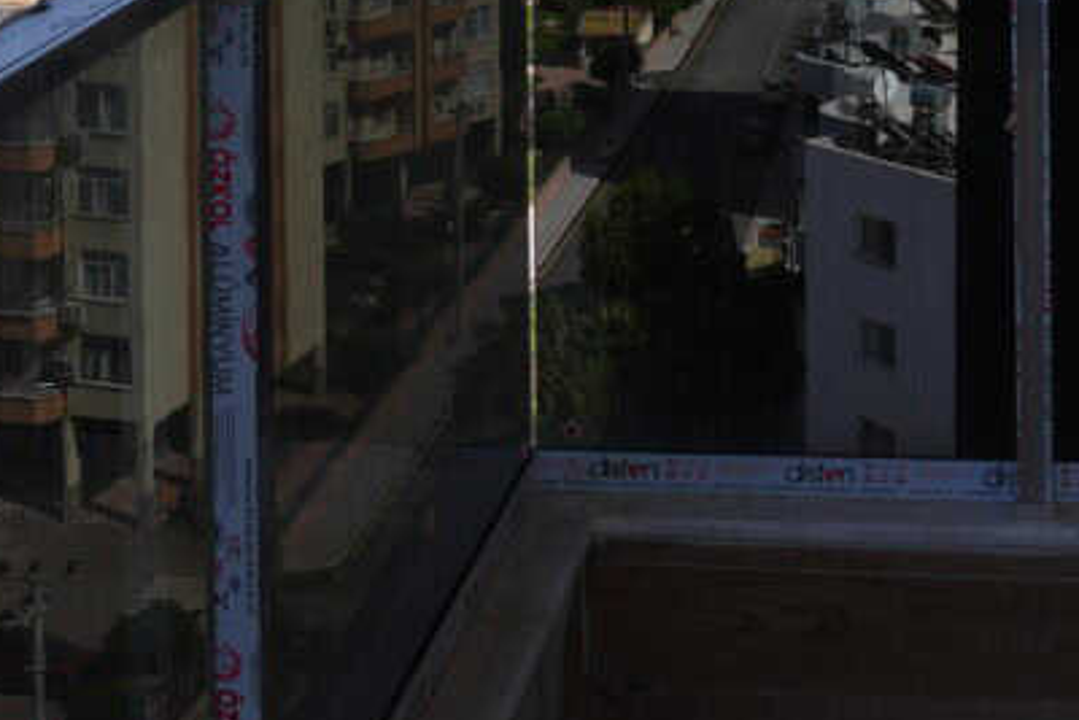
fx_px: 2608
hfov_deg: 22.9
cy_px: -527
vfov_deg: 14.1
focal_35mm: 87
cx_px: 931
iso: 100
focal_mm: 17
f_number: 9
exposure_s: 1/125
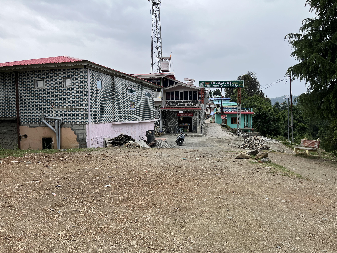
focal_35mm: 26
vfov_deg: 53.1
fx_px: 253
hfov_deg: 67.3
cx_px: 168
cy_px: 126
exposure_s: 1/1389
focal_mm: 5.1
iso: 50
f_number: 1.6
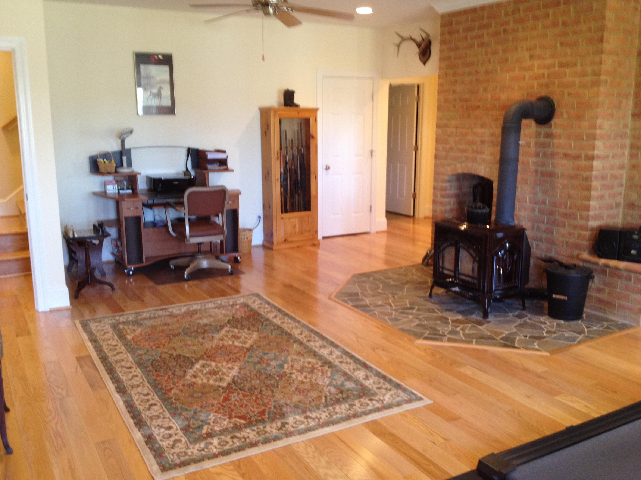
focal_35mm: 35
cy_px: 240
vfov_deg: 40.7
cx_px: 320
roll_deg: +0.7
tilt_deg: -11.8
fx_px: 648
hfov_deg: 52.6
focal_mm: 4.28
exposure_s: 1/20
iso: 125
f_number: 2.4
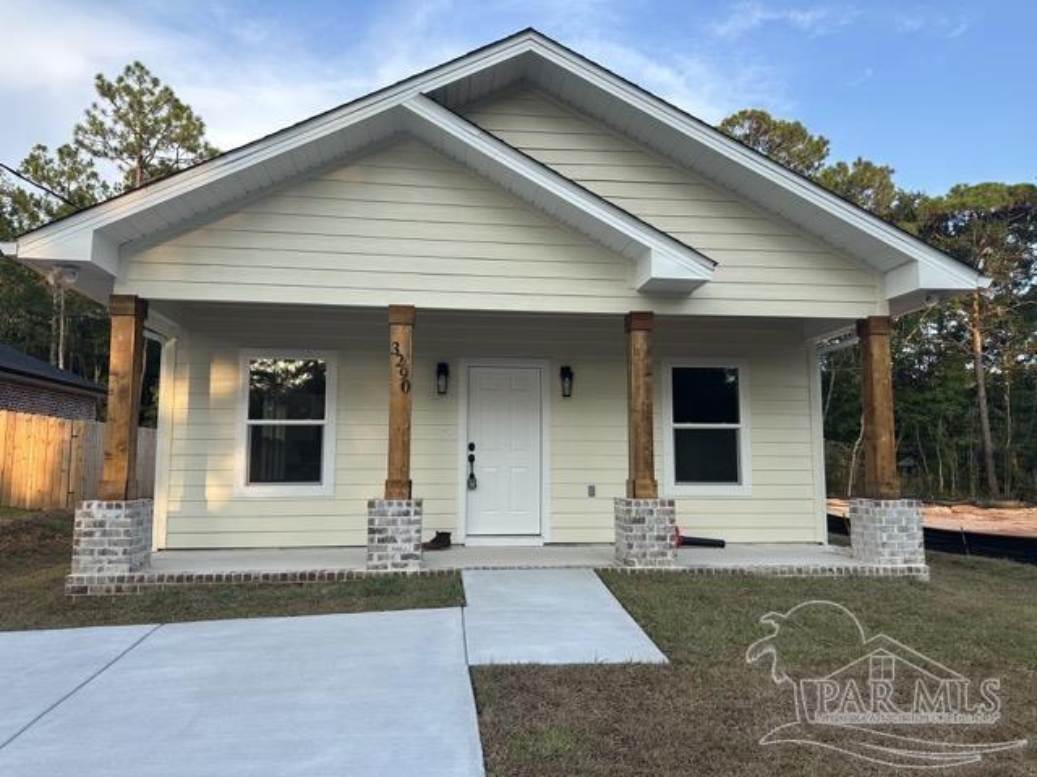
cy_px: 388
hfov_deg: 71.6
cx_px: 518
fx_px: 719
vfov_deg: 56.8
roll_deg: -0.7
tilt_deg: +6.1
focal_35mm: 24
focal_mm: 6.86
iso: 80
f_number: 1.78
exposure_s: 1/894
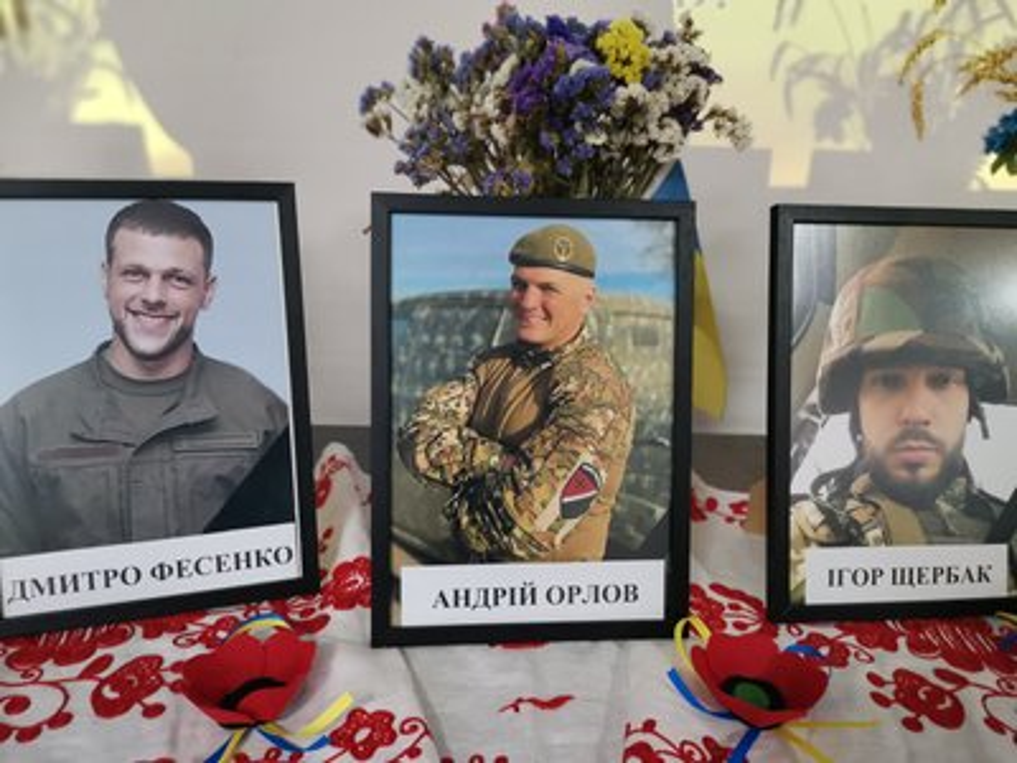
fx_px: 764
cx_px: 508
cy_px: 382
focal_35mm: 26
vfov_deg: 53.1
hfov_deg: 67.3
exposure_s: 1/50
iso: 320
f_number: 2.4
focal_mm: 4.75
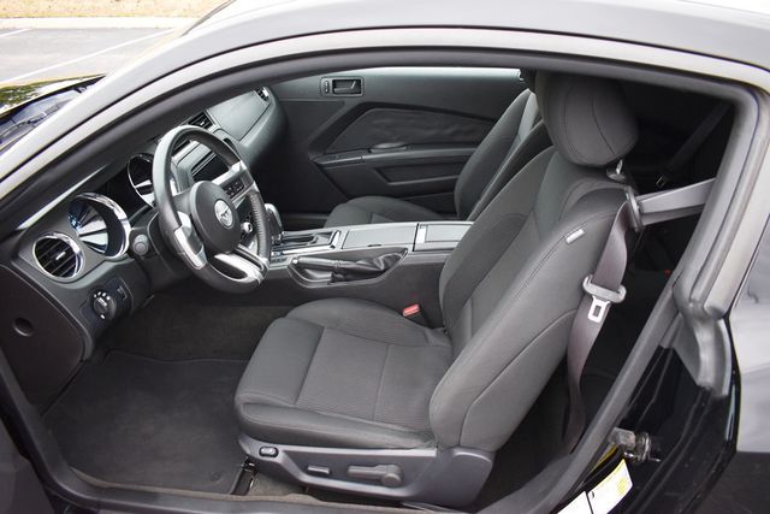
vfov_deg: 48.0
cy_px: 257
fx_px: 578
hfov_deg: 67.4
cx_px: 385
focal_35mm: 27
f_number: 3.5
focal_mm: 18
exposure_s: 1/125
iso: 1000
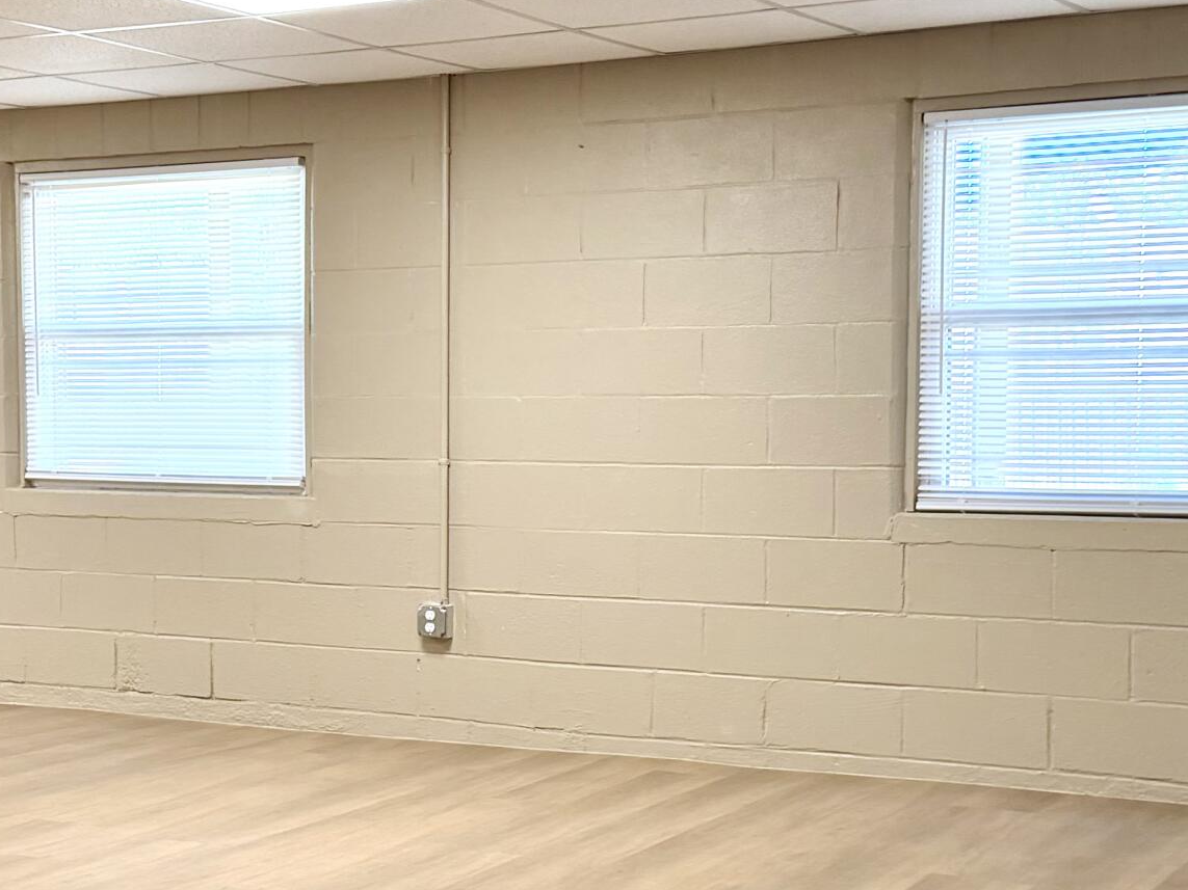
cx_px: 470
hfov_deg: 30.6
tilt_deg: -4.3
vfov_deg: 23.2
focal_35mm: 63
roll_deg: -0.3
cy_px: 531
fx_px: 2162
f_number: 1.78
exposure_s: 1/165
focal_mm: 6.76
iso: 200
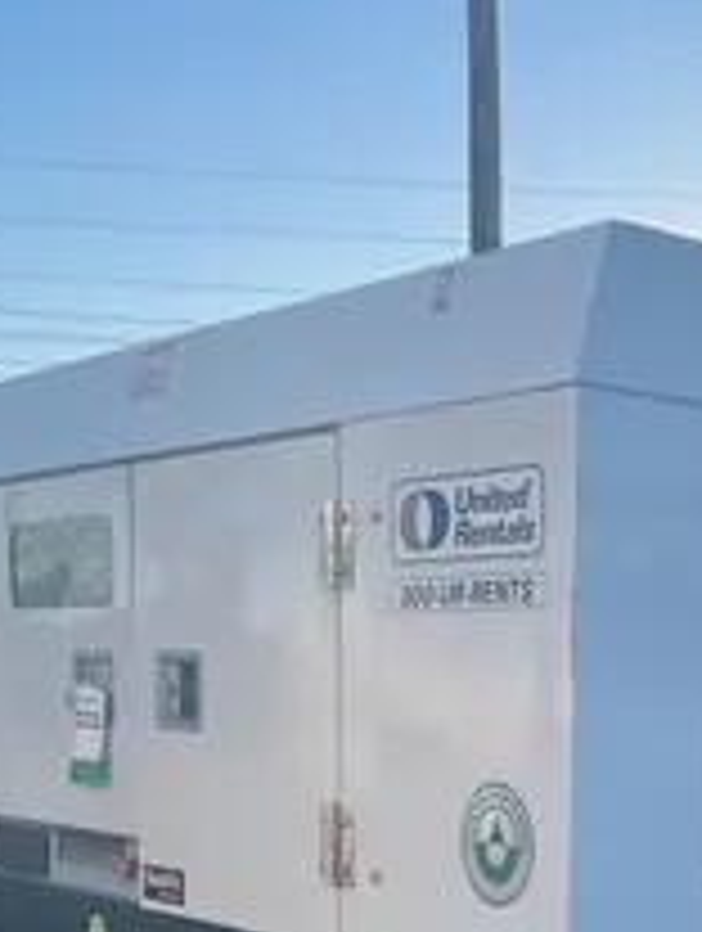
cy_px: 925
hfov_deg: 20.4
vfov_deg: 26.6
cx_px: 774
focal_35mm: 69
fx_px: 1860
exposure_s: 1/1795
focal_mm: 4.2
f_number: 1.6
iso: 50
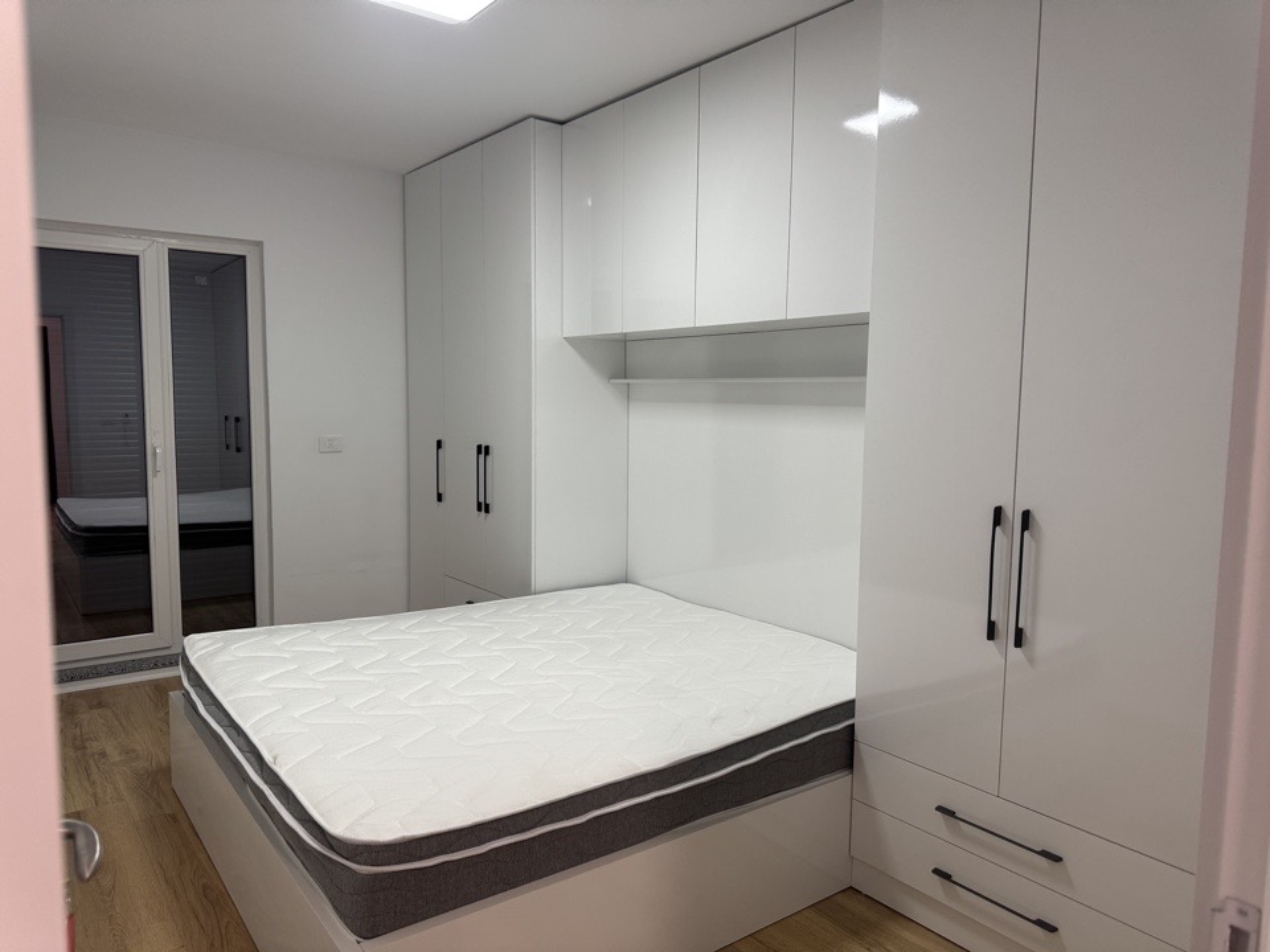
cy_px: 476
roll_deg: -0.9
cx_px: 635
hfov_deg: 71.6
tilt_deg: -5.4
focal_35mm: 24
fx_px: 881
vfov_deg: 56.8
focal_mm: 6.76
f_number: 1.78
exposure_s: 1/100
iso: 160
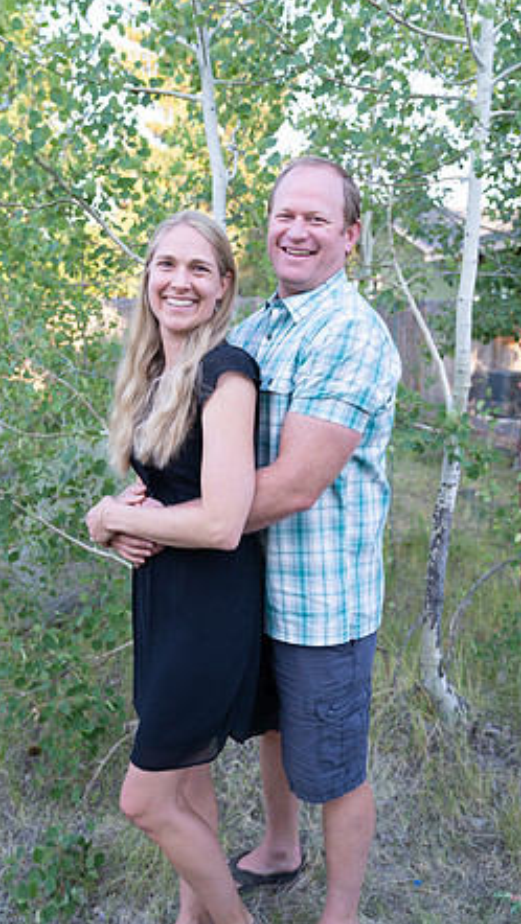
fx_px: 785
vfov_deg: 61.0
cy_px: 464
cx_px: 222
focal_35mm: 32
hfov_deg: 36.6
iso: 320
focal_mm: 30
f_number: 4
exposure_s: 1/160
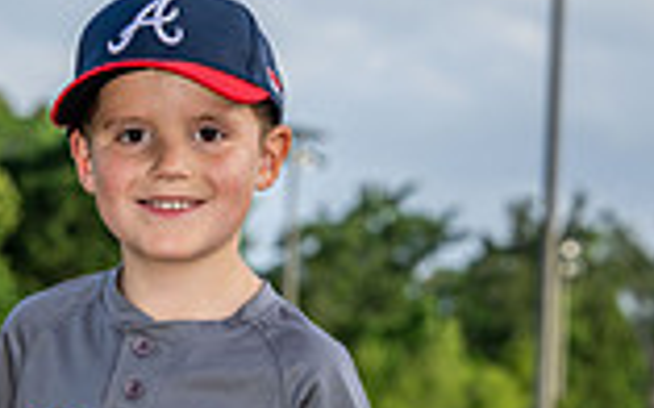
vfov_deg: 5.4
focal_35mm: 240
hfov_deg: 8.7
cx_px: 83
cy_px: 737
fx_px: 4276
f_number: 5.6
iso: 100
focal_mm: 82
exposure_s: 1/200
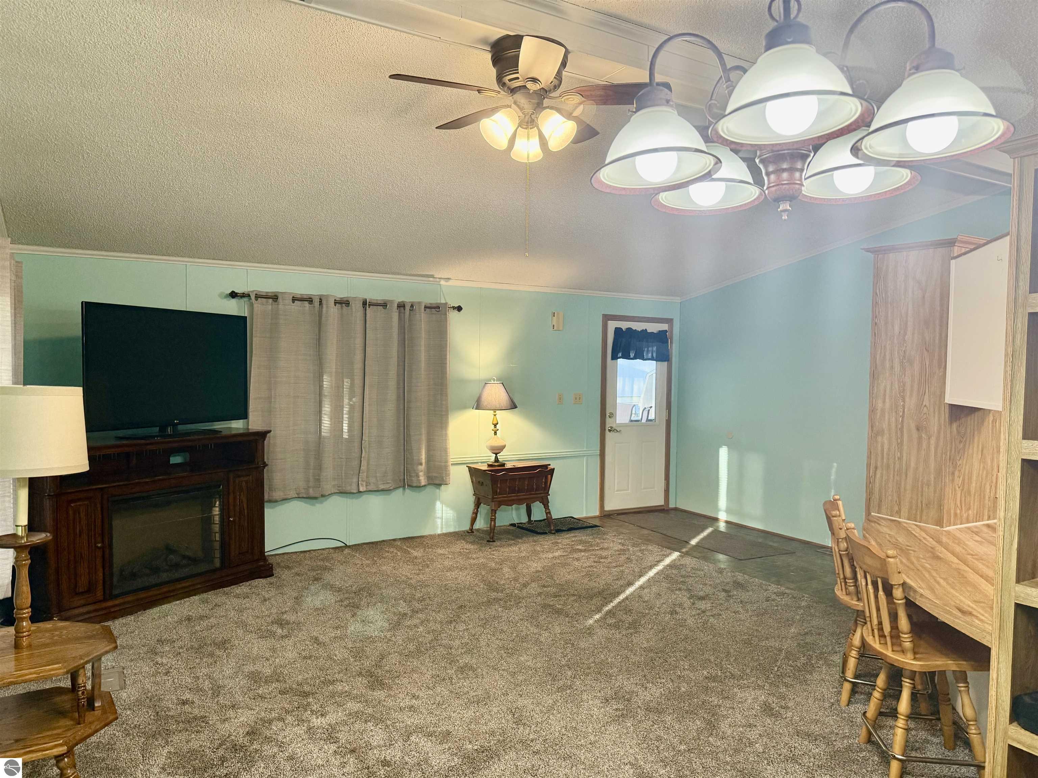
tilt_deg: -1.5
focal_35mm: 24
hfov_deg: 71.6
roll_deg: -1.3
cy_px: 389
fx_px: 720
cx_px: 519
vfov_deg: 56.8
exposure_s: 1/120
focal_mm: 6.76
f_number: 1.78
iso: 250
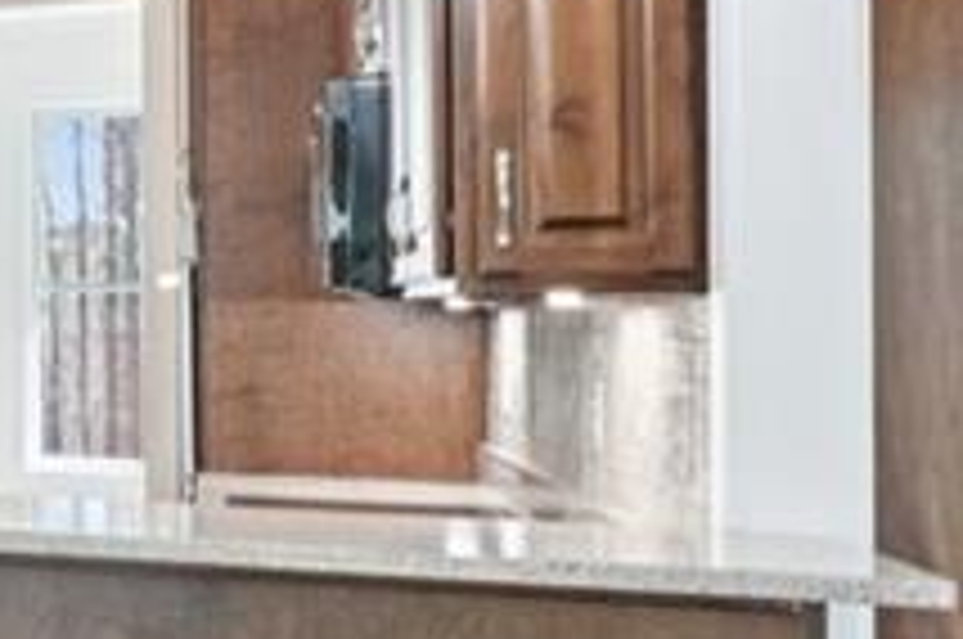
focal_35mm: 67
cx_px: -976
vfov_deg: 20.2
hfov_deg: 18.7
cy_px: 385
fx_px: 1790
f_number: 8
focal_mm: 14
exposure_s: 1/20
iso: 320
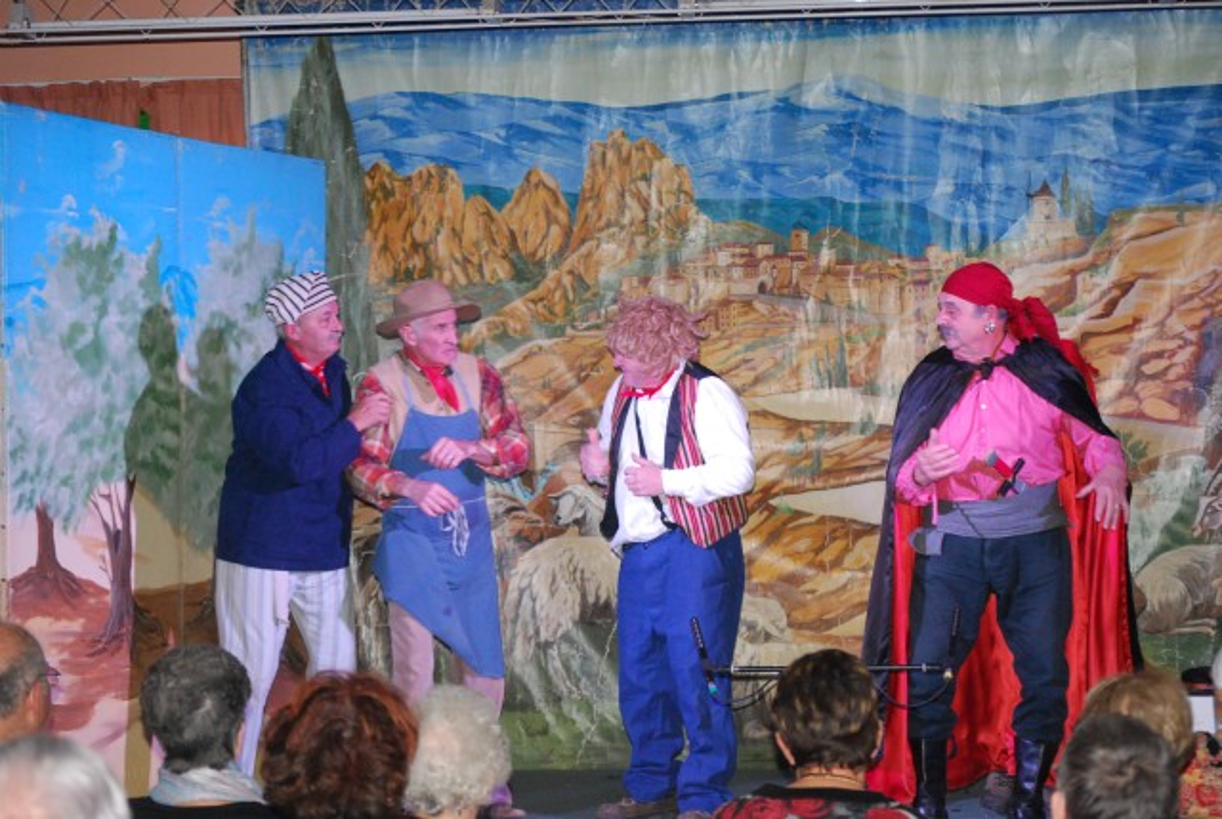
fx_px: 3366
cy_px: 410
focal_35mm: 99
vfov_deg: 13.9
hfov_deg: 20.6
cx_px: 611
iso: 1100
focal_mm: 66
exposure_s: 1/60
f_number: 4.2
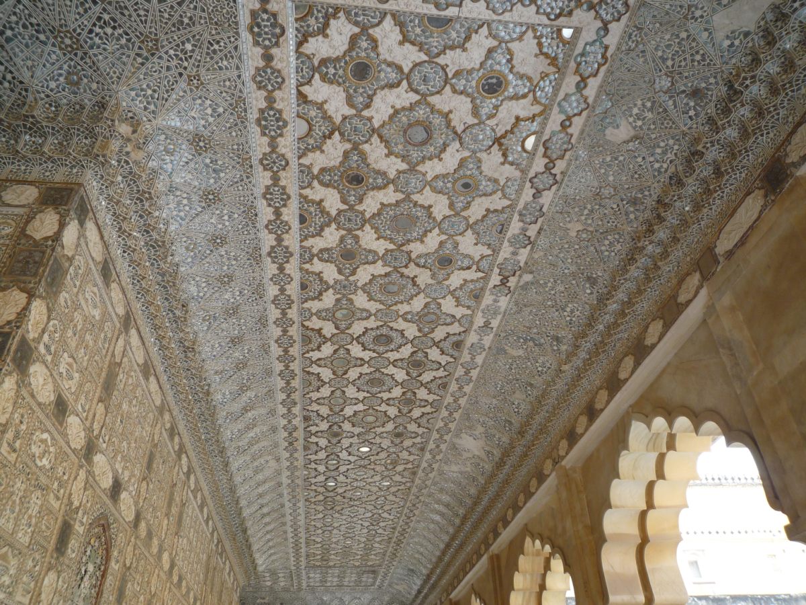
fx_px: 582
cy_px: 302
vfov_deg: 54.9
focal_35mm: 25
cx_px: 403
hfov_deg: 69.4
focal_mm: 4.4
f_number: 2.8
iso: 100
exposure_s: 1/60
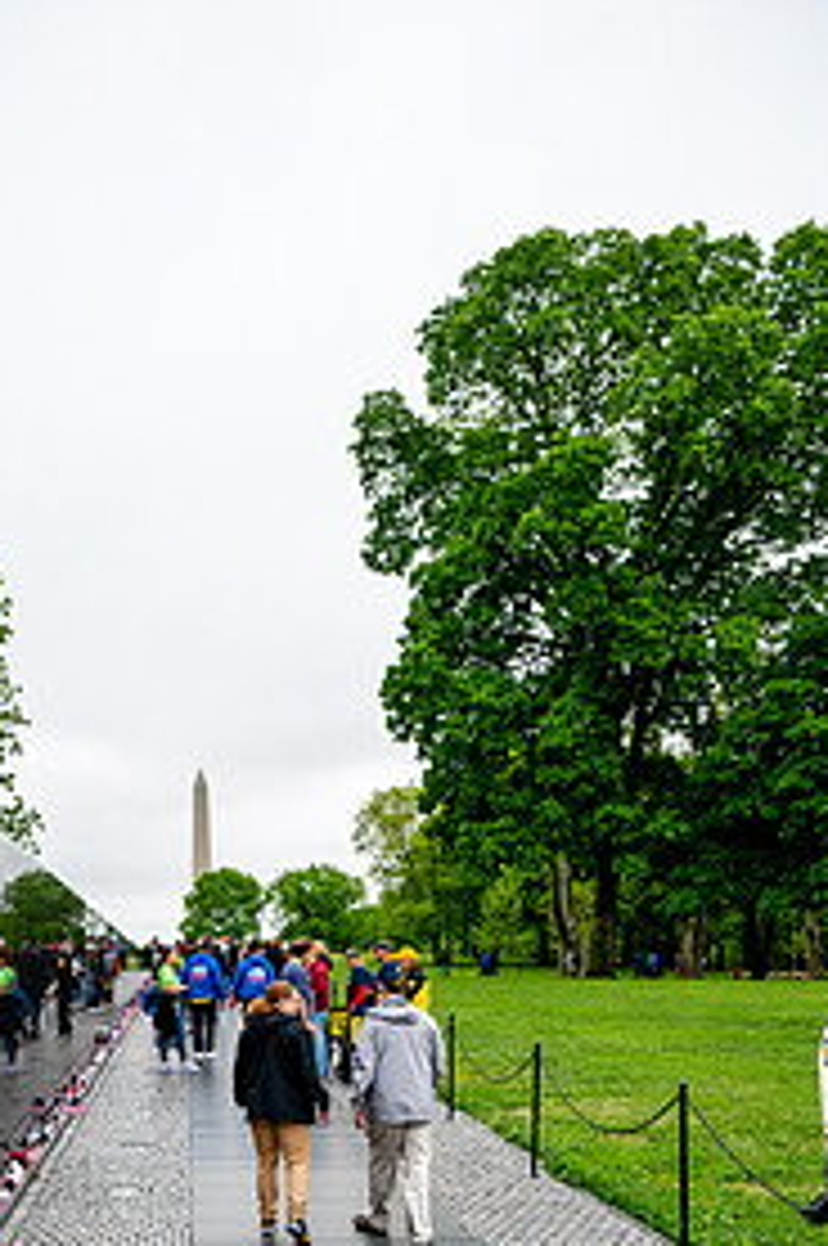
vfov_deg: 47.3
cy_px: 972
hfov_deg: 33.3
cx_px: 191
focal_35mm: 39
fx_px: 1349
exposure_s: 1/640
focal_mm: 24
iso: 450
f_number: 8
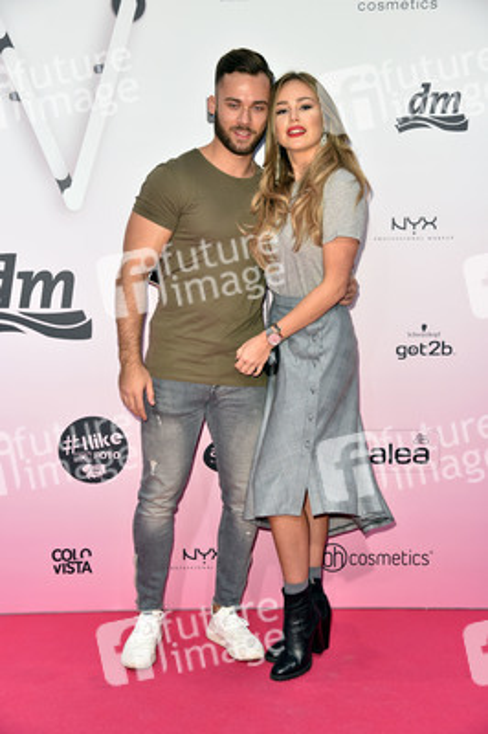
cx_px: 244
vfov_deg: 38.2
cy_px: 367
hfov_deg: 25.9
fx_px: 1059
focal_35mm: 52
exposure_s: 1/200
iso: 800
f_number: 5.6
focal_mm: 52
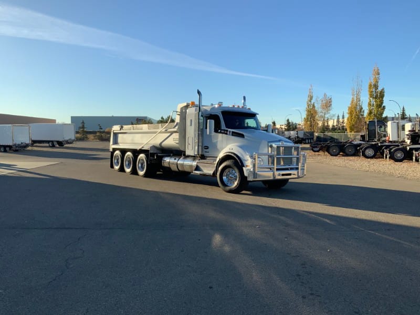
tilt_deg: -3.1
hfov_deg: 61.7
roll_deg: +1.3
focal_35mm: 29
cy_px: 158
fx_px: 352
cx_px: 210
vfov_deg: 48.2
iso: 16
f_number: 1.8
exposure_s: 1/1675
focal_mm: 3
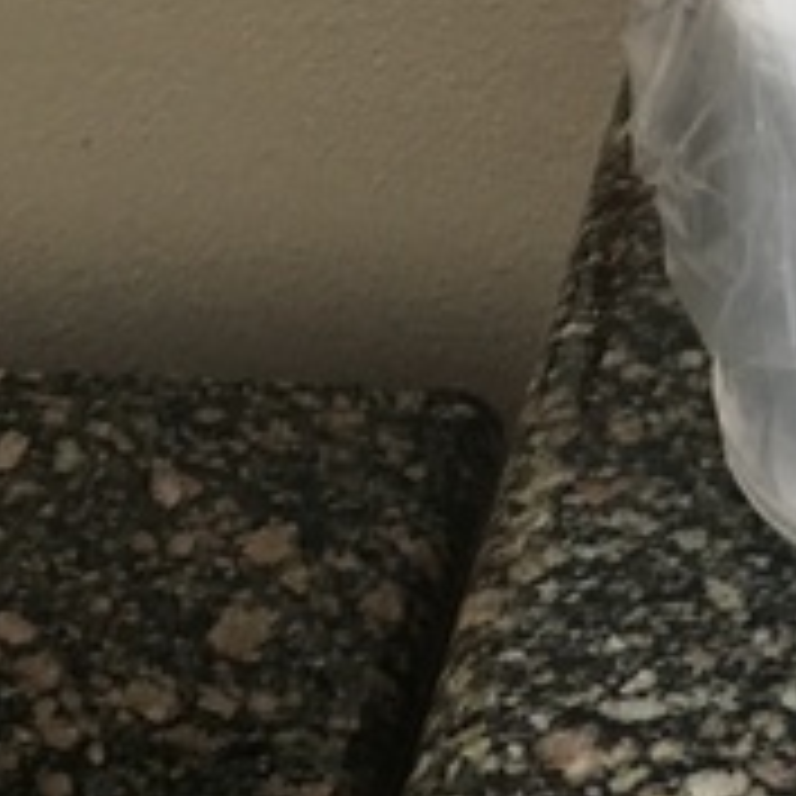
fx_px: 2602
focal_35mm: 100
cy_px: 207
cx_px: 1165
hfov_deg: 16.1
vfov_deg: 17.3
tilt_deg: -45.3
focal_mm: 4.15
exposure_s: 1/10
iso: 100
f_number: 2.2
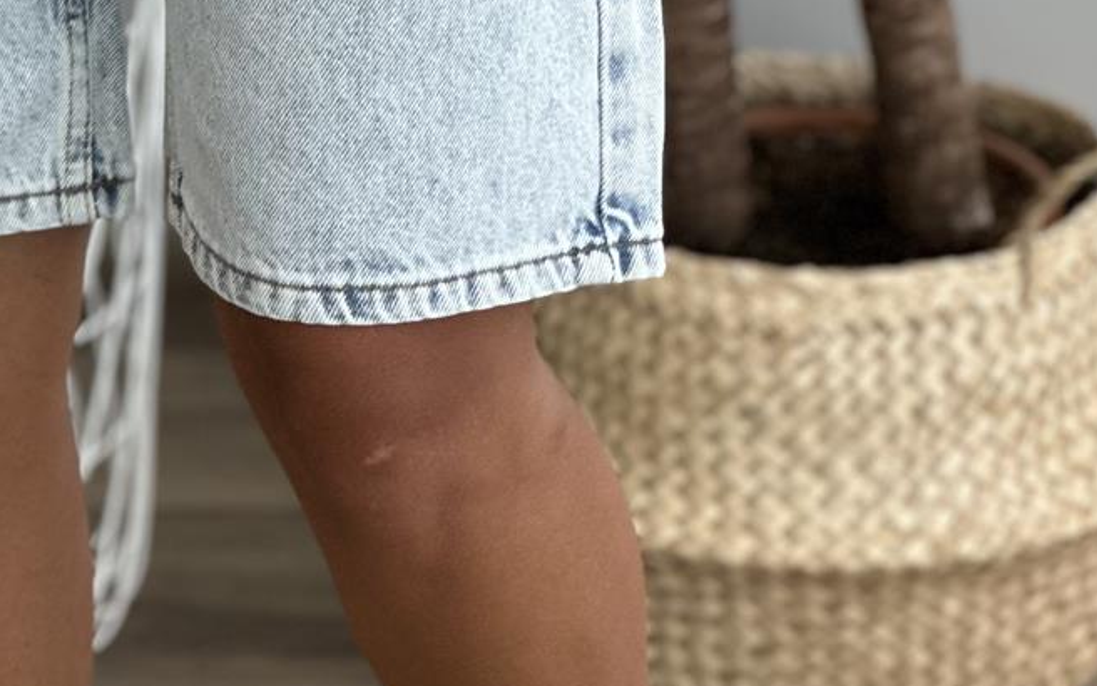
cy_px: -226
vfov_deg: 6.5
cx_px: 115
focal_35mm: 199
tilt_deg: -15.2
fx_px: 5949
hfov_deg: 10.5
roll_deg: +2.8
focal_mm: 9
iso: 80
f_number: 2.8
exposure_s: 1/100
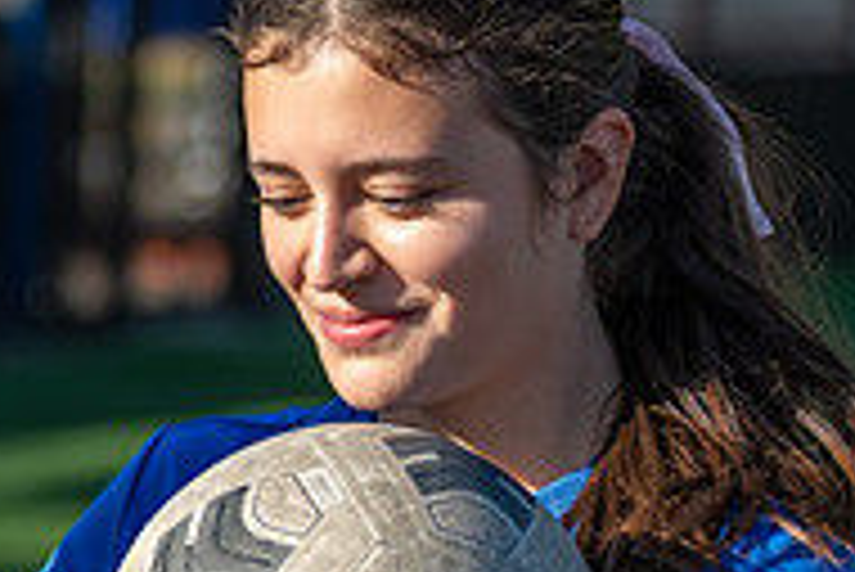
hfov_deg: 7.1
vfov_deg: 4.7
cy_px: 423
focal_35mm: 290
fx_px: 6893
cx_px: 387
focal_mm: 70
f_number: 2.8
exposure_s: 1/2000
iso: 200
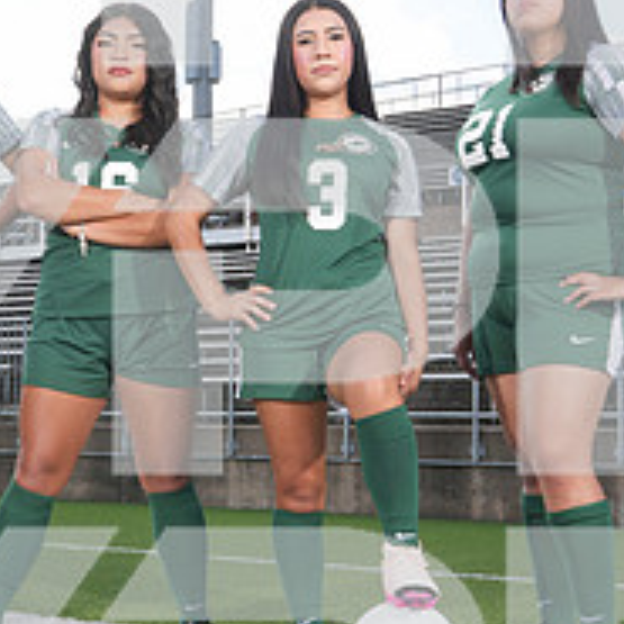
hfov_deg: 21.1
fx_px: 1632
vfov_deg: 21.7
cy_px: 299
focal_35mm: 80
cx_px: 47
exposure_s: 1/200
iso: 200
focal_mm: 30
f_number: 9
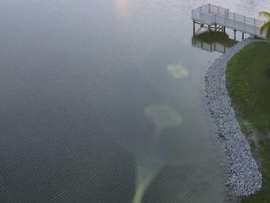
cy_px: -73
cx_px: 222
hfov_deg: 26.4
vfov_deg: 18.7
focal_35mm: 72
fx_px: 562
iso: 100
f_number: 2.8
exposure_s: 1/180
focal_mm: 4.5
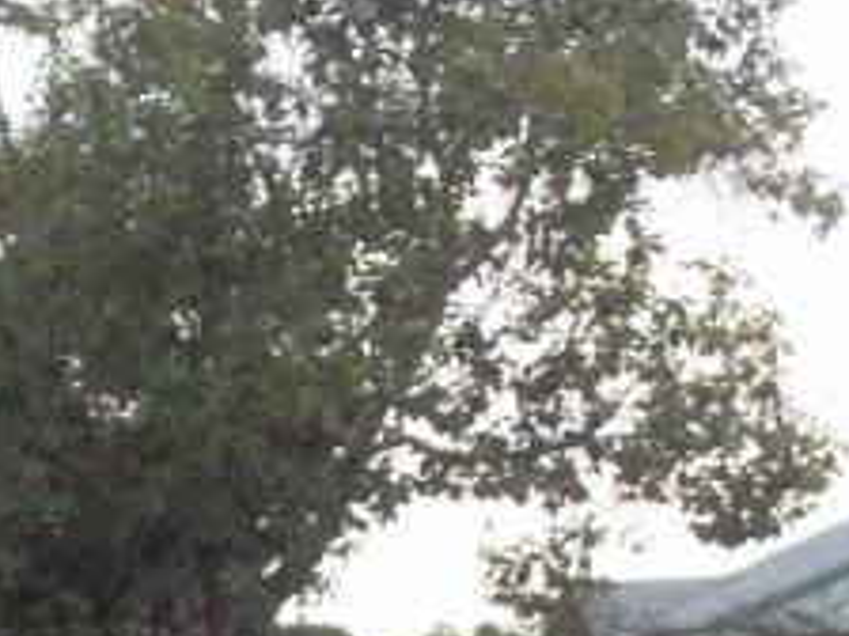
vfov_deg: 5.9
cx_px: -42
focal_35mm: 246
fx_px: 6033
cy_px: 1128
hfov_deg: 8.0
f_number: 4
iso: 120
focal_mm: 11.8
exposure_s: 1/60
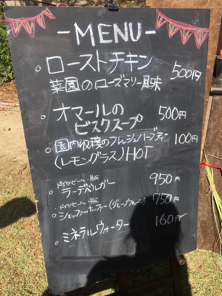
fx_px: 248
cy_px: 148
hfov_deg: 48.2
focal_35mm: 29
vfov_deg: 61.7
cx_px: 111
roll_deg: +3.8
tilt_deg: -24.2
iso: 25
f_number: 2.2
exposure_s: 1/1570
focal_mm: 4.15
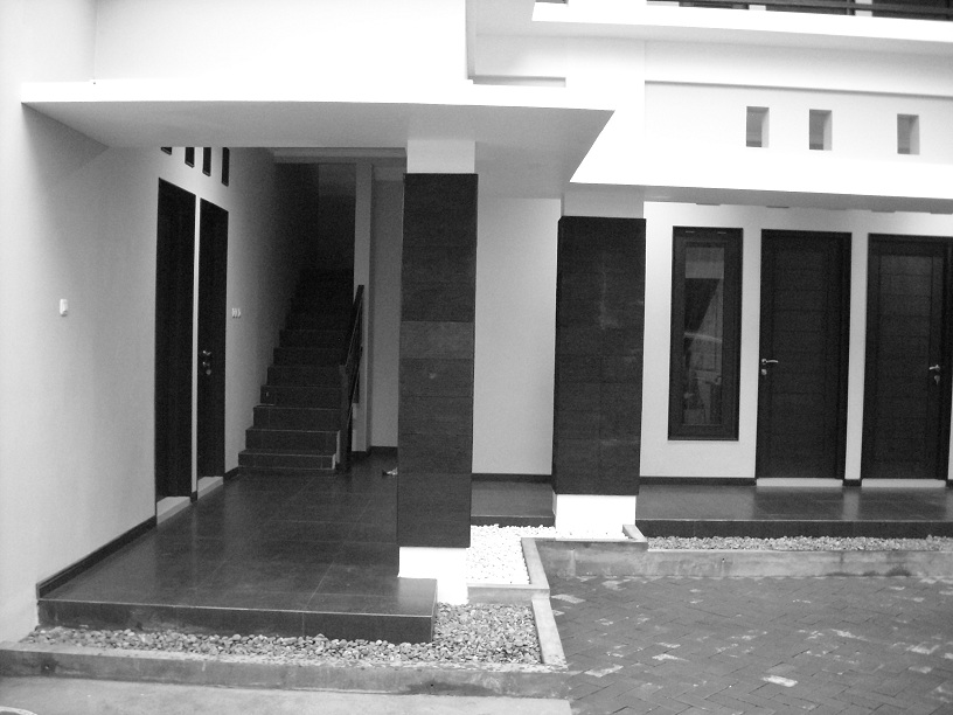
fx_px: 964
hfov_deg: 52.6
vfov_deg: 40.7
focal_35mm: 35
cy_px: 358
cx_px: 476
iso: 800
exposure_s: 1/9
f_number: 2.8
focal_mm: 5.7
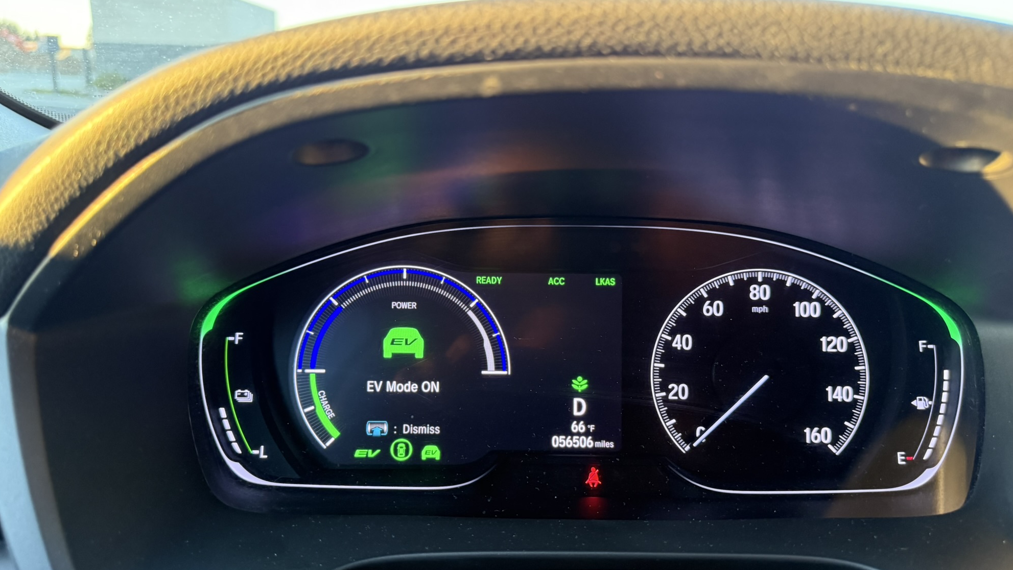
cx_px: 506
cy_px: 326
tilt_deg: -15.9
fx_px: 725
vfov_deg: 42.8
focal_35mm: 27
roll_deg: -2.2
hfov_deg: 69.9
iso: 400
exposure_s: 1/50
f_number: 1.78
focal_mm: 6.76
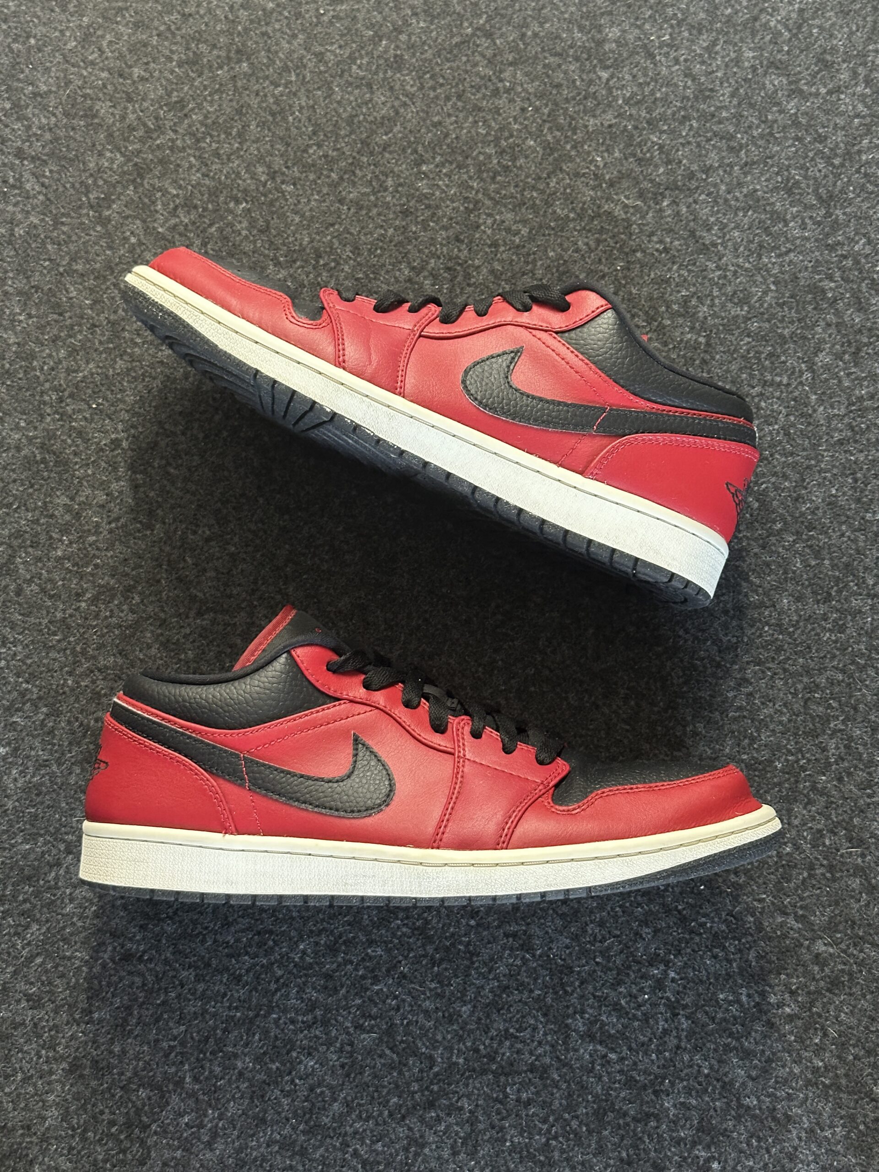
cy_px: 586
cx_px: 440
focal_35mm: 48
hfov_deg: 30.3
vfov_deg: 39.7
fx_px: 1625
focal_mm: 6.86
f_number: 1.78
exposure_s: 1/25
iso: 400
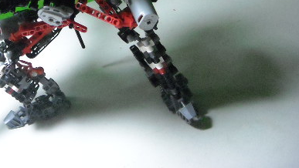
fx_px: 500
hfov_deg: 32.4
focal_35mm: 63
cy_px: -16
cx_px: 57
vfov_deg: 18.4
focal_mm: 5.7
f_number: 2.8
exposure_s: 1/76
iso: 800
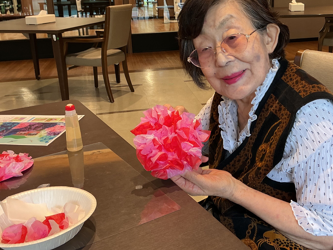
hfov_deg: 43.7
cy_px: 90
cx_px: 198
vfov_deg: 33.4
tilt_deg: -14.6
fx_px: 414
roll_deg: +2.2
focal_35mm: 43
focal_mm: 3
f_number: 1.8
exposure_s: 1/50
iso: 50
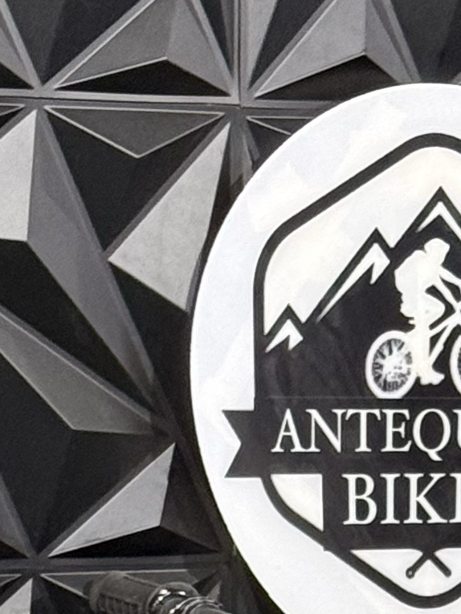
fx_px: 4491
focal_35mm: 253
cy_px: 994
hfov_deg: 5.9
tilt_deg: -9.1
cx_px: 473
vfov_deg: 7.6
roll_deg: -2.3
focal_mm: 6.76
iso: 250
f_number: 1.78
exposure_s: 1/60
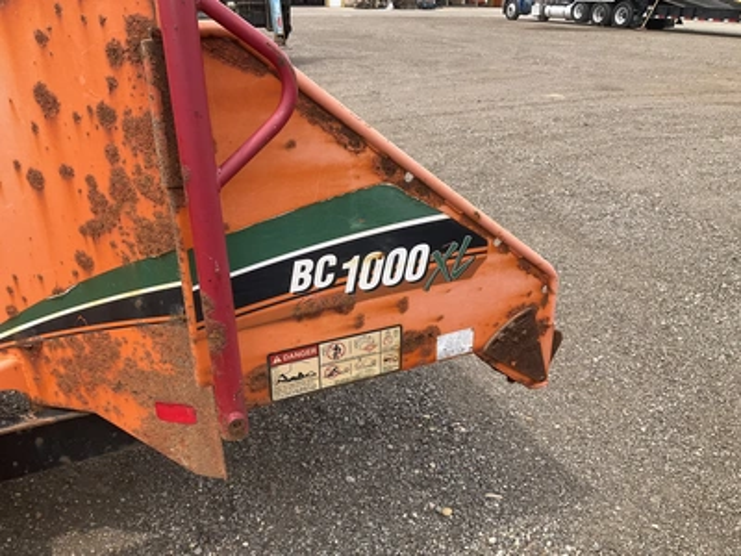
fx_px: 621
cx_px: 370
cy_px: 278
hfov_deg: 61.7
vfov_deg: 48.2
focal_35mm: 29
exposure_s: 1/829
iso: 25
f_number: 1.8
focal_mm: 3
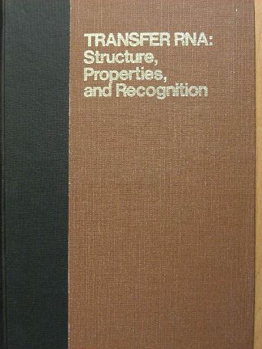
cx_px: 131
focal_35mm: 70
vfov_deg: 27.8
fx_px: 706
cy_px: 174
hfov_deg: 21.0
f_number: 3.5
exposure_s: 1/30
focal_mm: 11.7
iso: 188
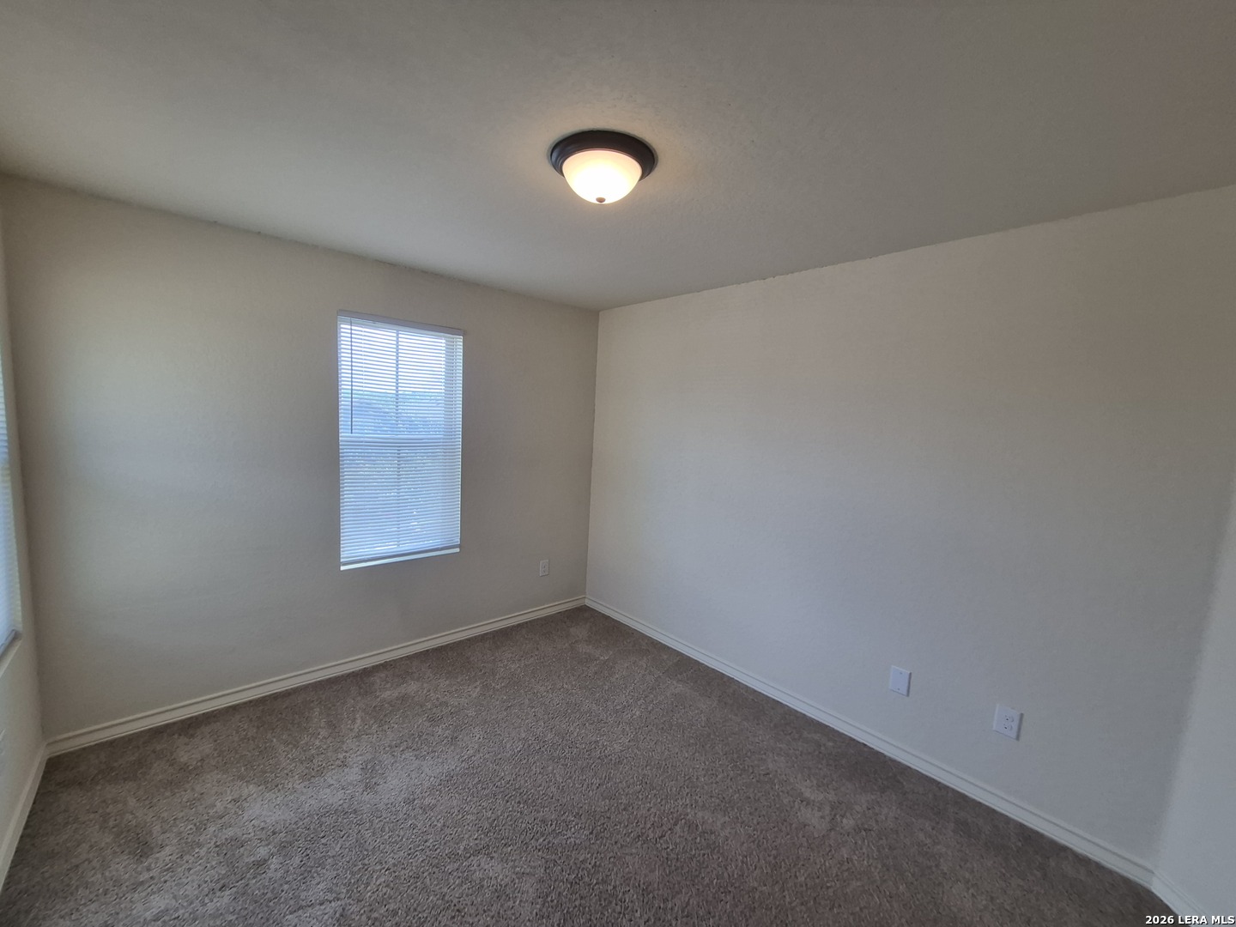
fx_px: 464
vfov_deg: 89.9
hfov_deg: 106.2
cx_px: 618
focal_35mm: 13
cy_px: 464
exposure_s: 1/120
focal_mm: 1.74
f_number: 2.2
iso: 80
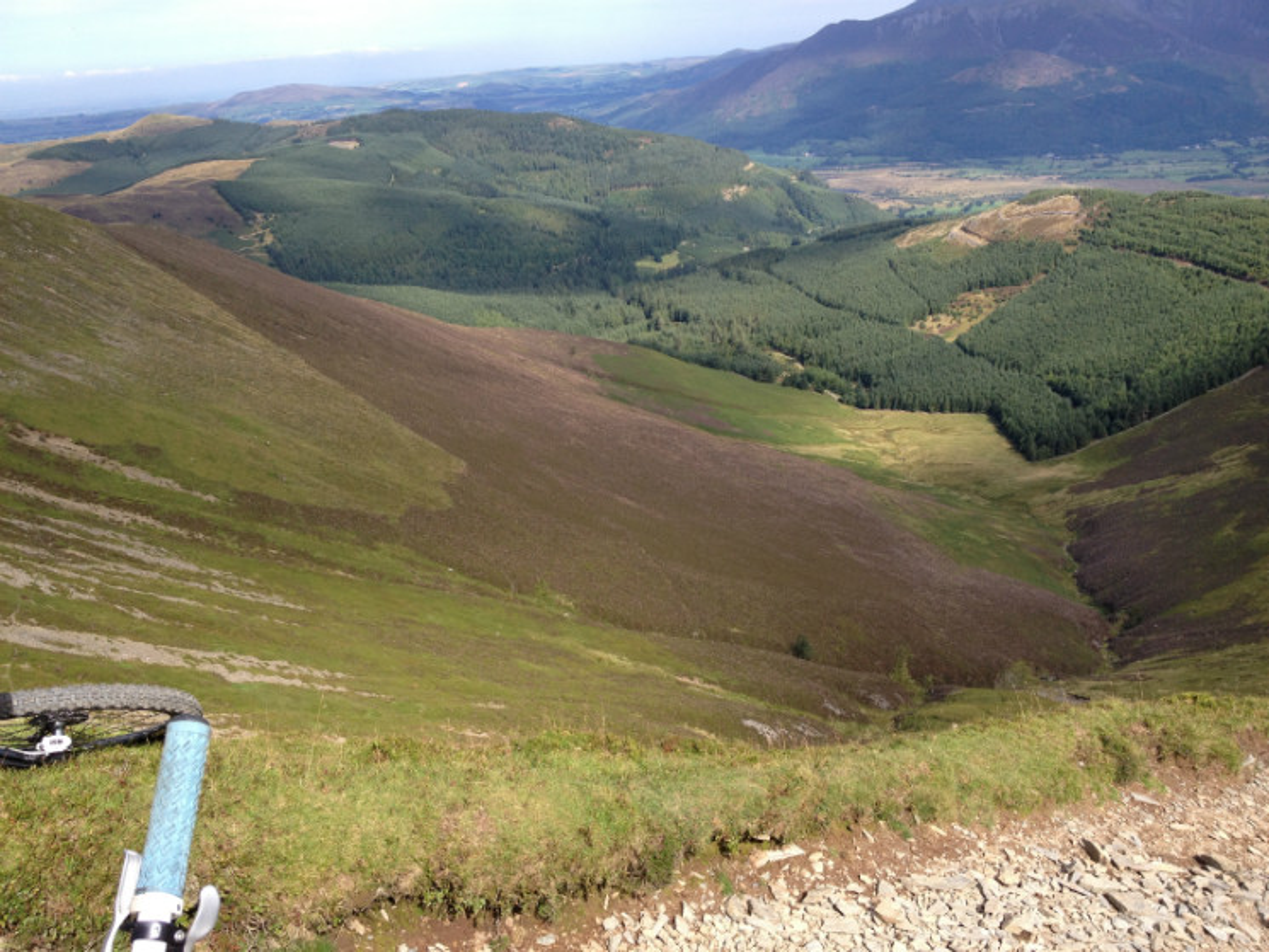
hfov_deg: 52.6
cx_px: 634
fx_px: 1283
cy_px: 476
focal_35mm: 35
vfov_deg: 40.7
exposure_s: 1/968
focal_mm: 4.28
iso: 50
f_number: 2.4
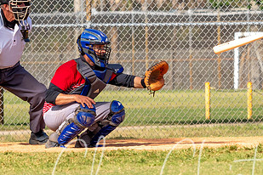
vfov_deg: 2.0
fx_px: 5019
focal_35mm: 687
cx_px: 245
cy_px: 38
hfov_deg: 3.0
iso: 200
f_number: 4
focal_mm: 130
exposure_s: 1/2000
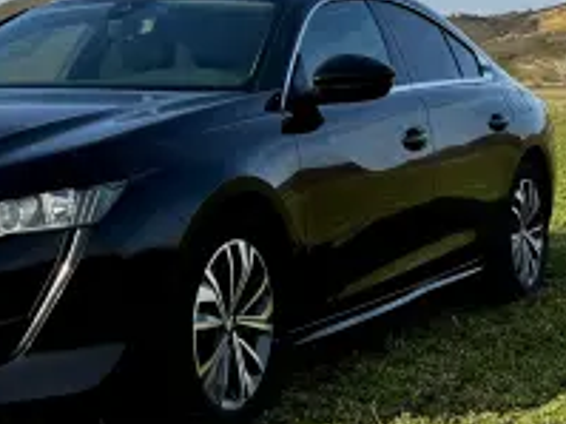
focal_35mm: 87
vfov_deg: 16.9
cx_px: 88
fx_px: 1422
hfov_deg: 22.1
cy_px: 142
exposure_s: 1/2959
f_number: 1.78
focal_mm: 6.76
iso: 64
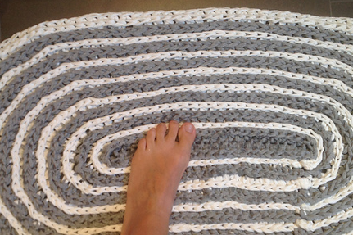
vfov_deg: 25.0
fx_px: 529
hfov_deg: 36.9
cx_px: 179
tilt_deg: -84.5
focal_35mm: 54
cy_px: 127
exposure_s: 1/15
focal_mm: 4.28
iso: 64
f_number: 2.4
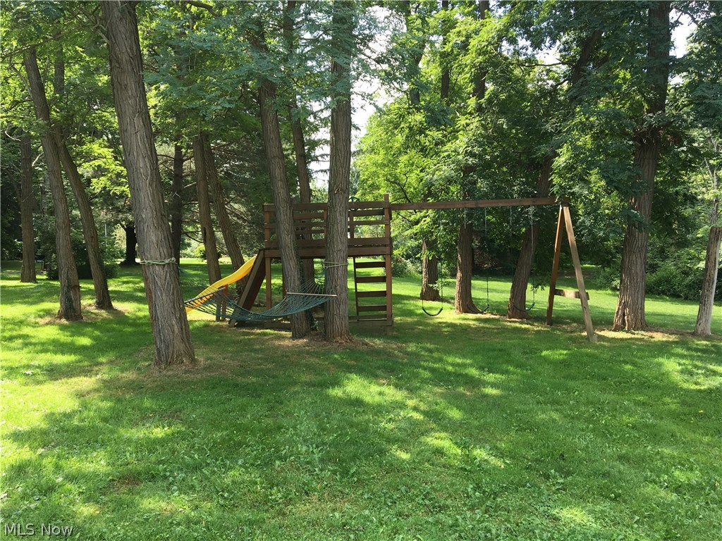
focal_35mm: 29
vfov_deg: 48.2
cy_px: 270
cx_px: 361
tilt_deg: +0.4
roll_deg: +1.8
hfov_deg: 61.7
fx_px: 605
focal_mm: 4.15
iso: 25
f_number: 2.2
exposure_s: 1/241
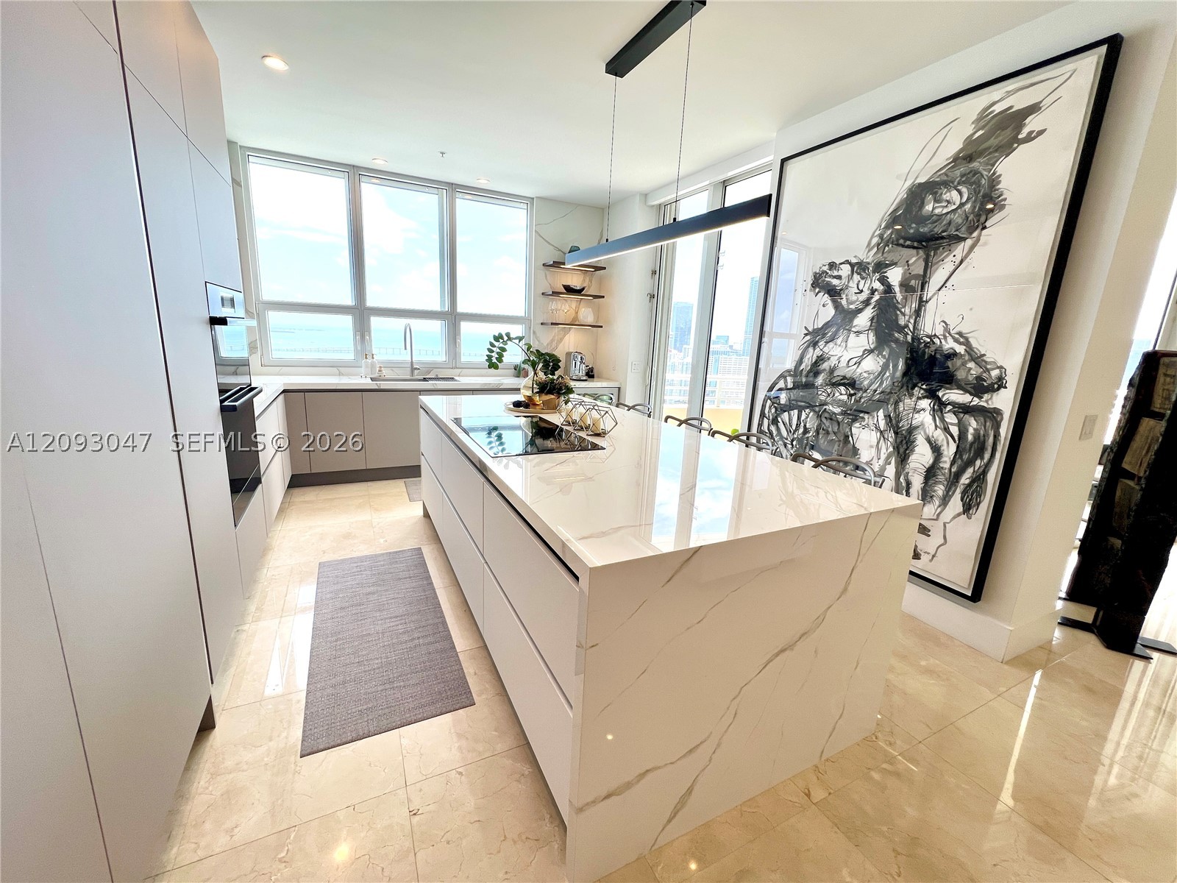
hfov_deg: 106.2
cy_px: 442
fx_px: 442
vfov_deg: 89.9
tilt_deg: -13.4
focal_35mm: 13
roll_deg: -3.0
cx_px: 588
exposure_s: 1/120
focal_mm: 1.57
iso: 40
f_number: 1.8
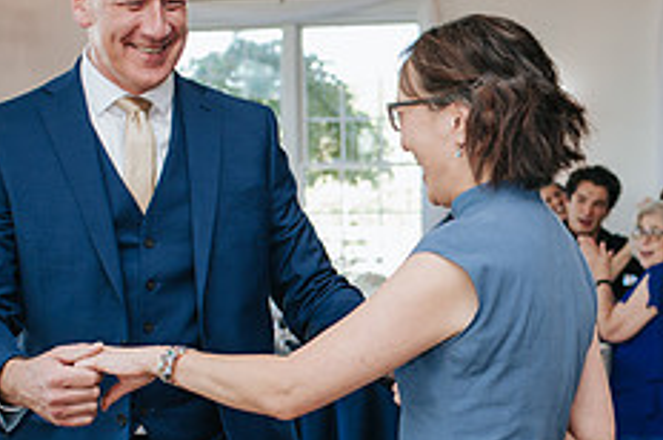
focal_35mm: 100
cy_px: 373
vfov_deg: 13.6
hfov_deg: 20.2
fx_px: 1839
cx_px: 533
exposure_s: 1/200
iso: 560
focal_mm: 35
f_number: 3.2
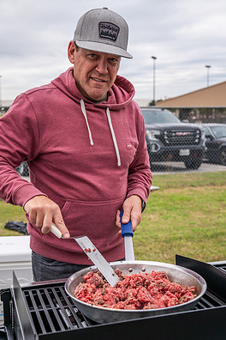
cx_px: 111
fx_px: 471
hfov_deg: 27.0
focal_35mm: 50
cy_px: 179
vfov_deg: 39.6
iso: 500
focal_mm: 44
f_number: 5
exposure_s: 1/800
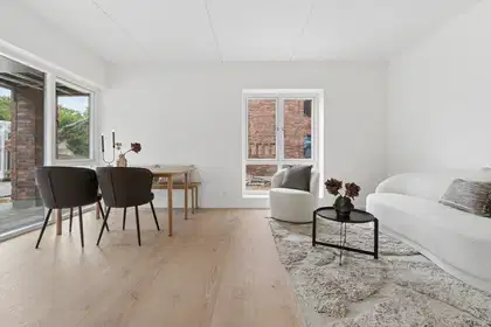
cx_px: 246
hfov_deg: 100.4
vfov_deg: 77.3
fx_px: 205
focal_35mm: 15
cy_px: 164
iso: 320
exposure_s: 1/20
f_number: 8
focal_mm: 10
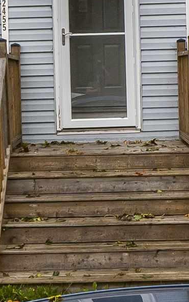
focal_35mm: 79
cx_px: 94
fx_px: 650
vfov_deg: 25.6
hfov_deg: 16.5
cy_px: 51
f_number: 6.3
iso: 400
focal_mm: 10
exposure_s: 1/320
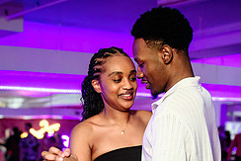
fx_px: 603
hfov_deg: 22.6
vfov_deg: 14.9
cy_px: 175
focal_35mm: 90
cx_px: 109
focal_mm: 32
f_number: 2
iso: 2000
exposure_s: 1/160
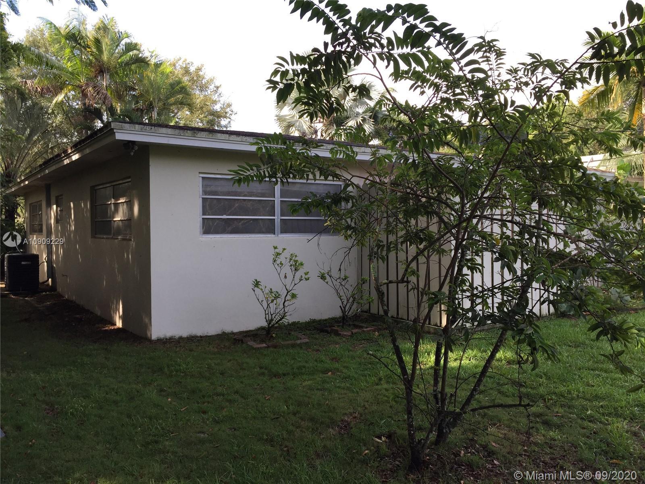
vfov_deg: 48.2
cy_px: 242
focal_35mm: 29
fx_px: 540
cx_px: 322
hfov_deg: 61.7
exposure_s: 1/238
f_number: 2.2
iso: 32
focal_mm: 4.15
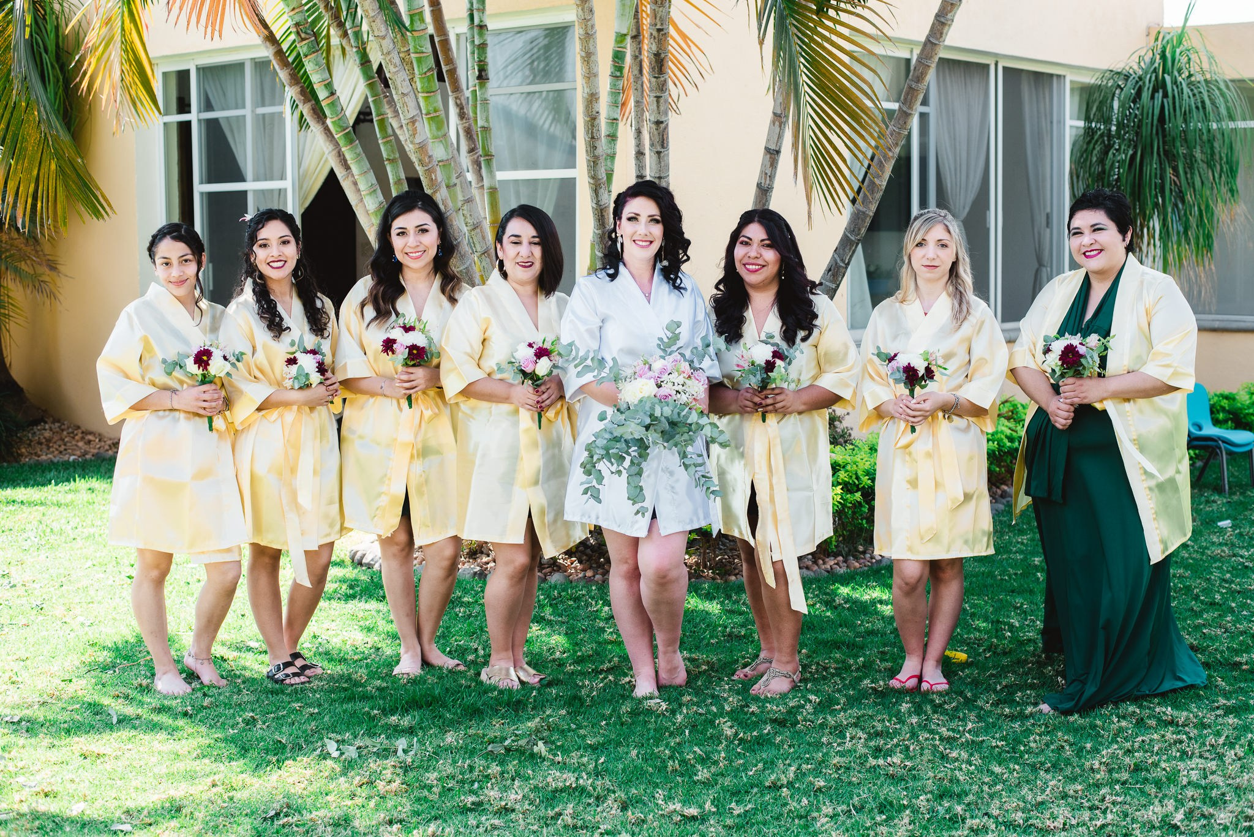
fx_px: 1742
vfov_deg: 27.0
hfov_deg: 39.6
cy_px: 418
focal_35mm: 50
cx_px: 627
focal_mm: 50
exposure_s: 1/400
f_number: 3.2
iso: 100
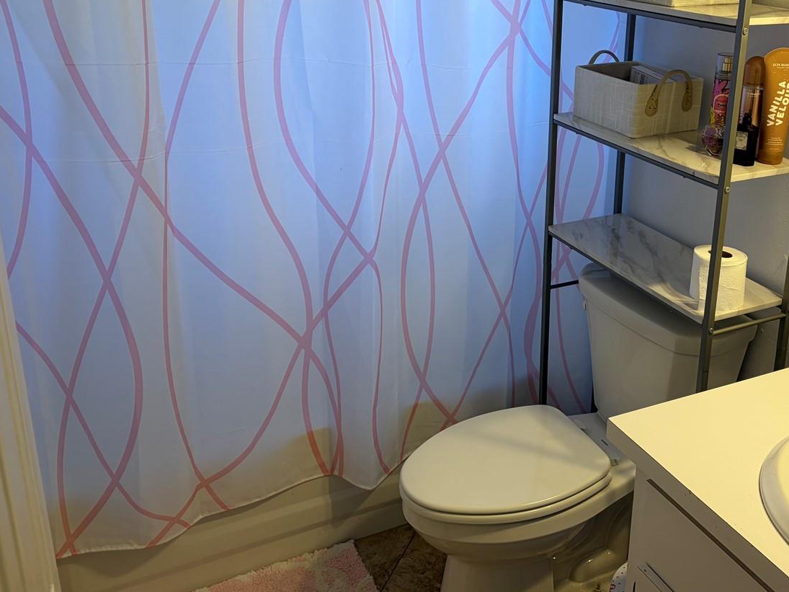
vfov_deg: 37.4
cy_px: 207
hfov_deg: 48.3
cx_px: 512
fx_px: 866
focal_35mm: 38
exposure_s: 1/60
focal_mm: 5.96
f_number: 1.6
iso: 80
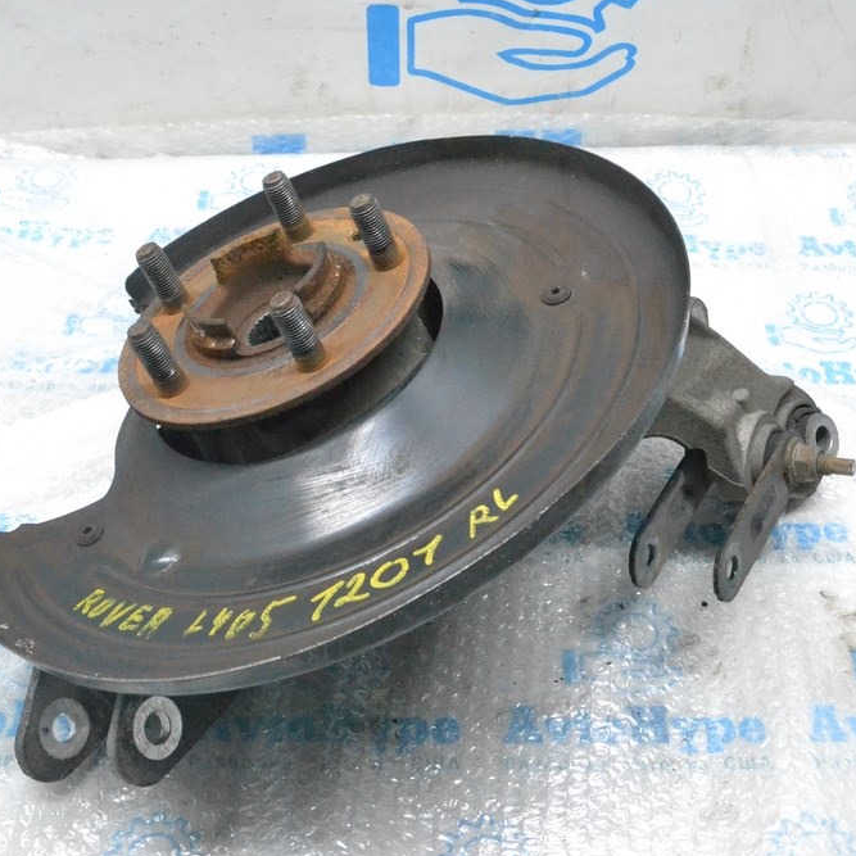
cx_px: 457
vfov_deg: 36.1
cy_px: 427
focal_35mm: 47
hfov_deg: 36.0
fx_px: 1315
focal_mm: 24
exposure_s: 1/160
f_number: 9
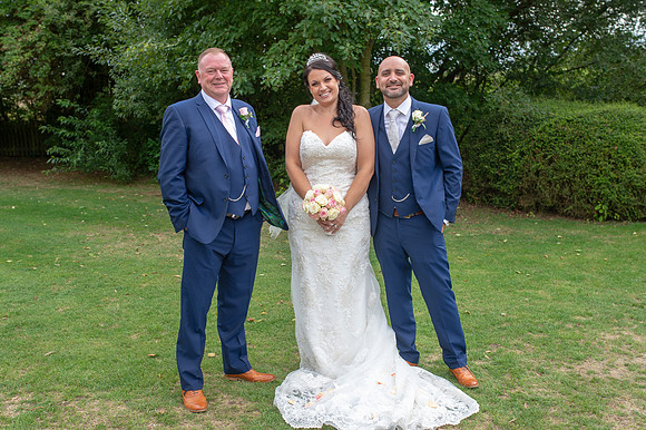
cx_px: 323
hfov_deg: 45.7
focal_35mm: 43
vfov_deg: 31.3
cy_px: 215
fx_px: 766
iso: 100
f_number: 4.5
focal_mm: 35
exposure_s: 1/160
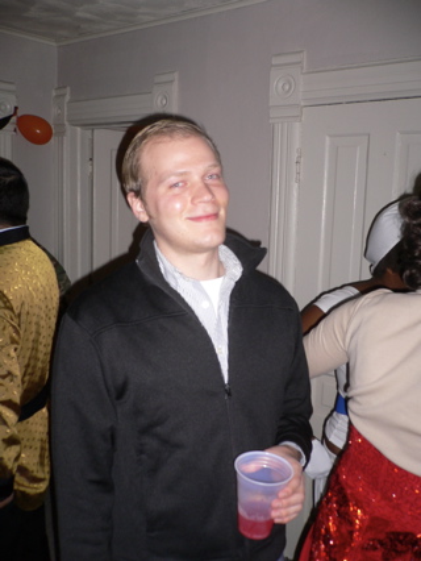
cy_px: 280
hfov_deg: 40.7
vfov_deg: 52.6
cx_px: 210
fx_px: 567
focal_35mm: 35
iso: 100
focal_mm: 5.8
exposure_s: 1/60
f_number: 2.8
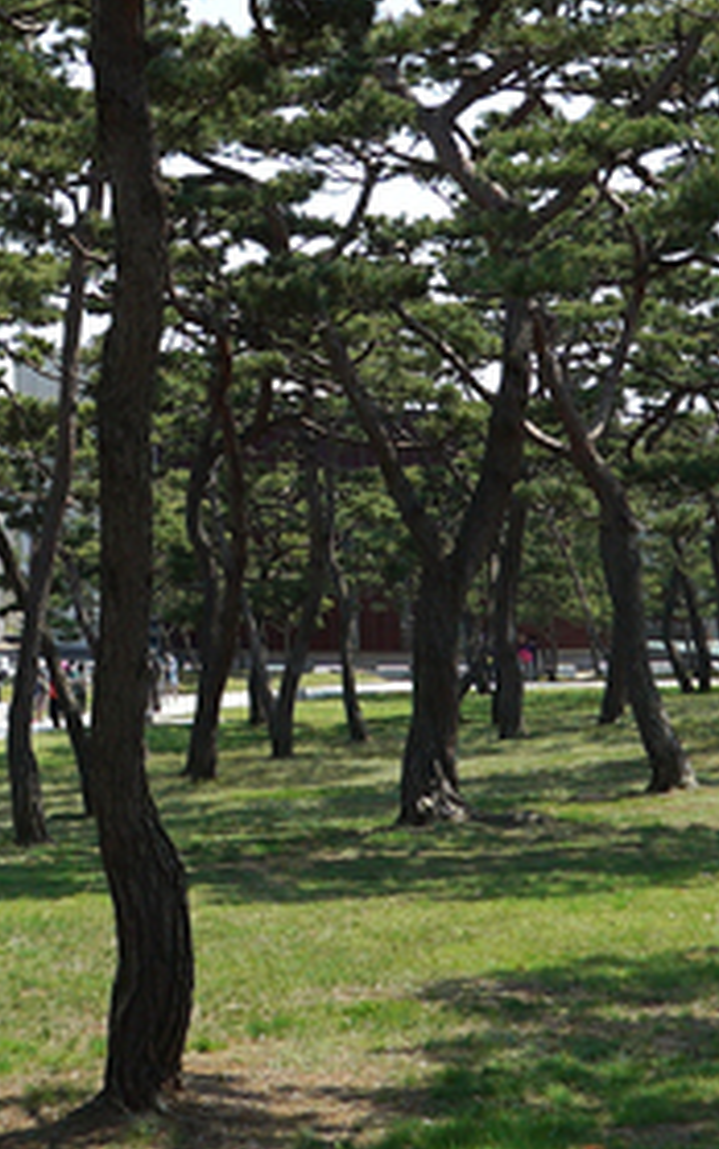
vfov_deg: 22.3
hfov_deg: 16.6
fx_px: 2349
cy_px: -610
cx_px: -161
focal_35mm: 75
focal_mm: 16
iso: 200
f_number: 11
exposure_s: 1/320
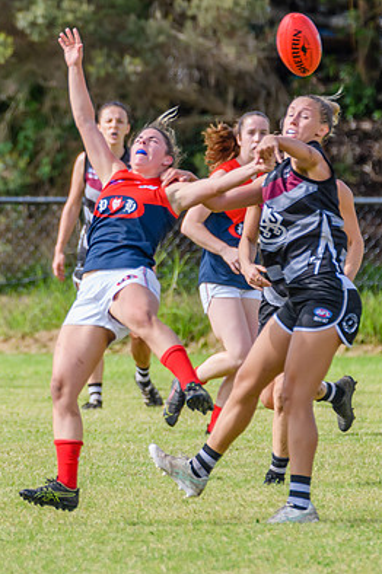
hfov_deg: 1.2
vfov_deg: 1.8
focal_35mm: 1165
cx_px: 161
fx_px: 18574
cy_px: 203
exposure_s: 1/1600
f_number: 7.1
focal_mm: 500
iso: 800
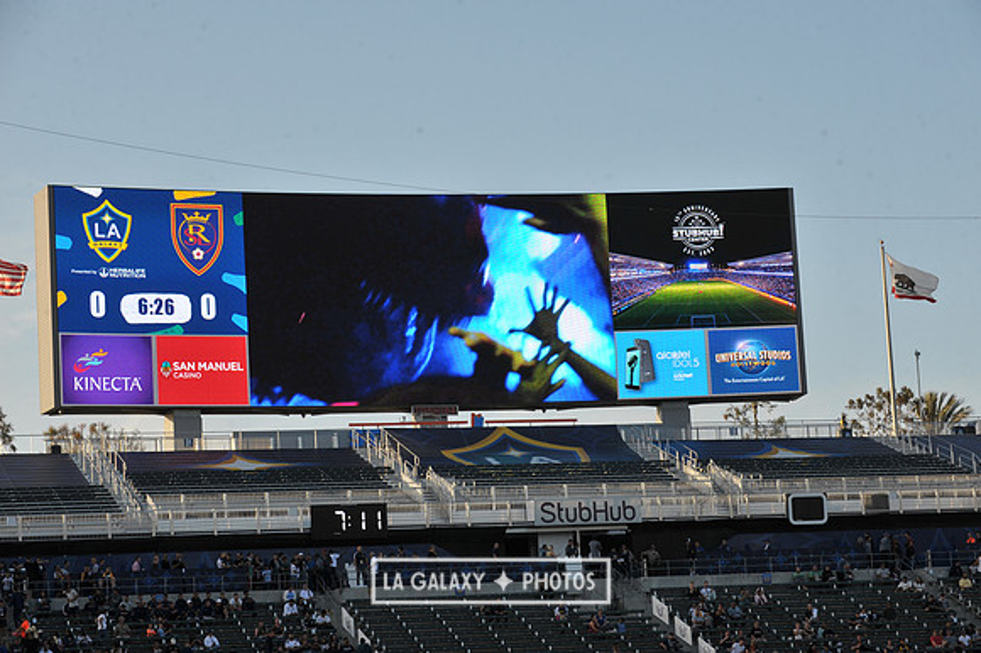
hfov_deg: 19.5
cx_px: 490
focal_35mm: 105
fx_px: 2860
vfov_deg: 13.0
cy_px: 326
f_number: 10
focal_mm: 105
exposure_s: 1/400
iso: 400
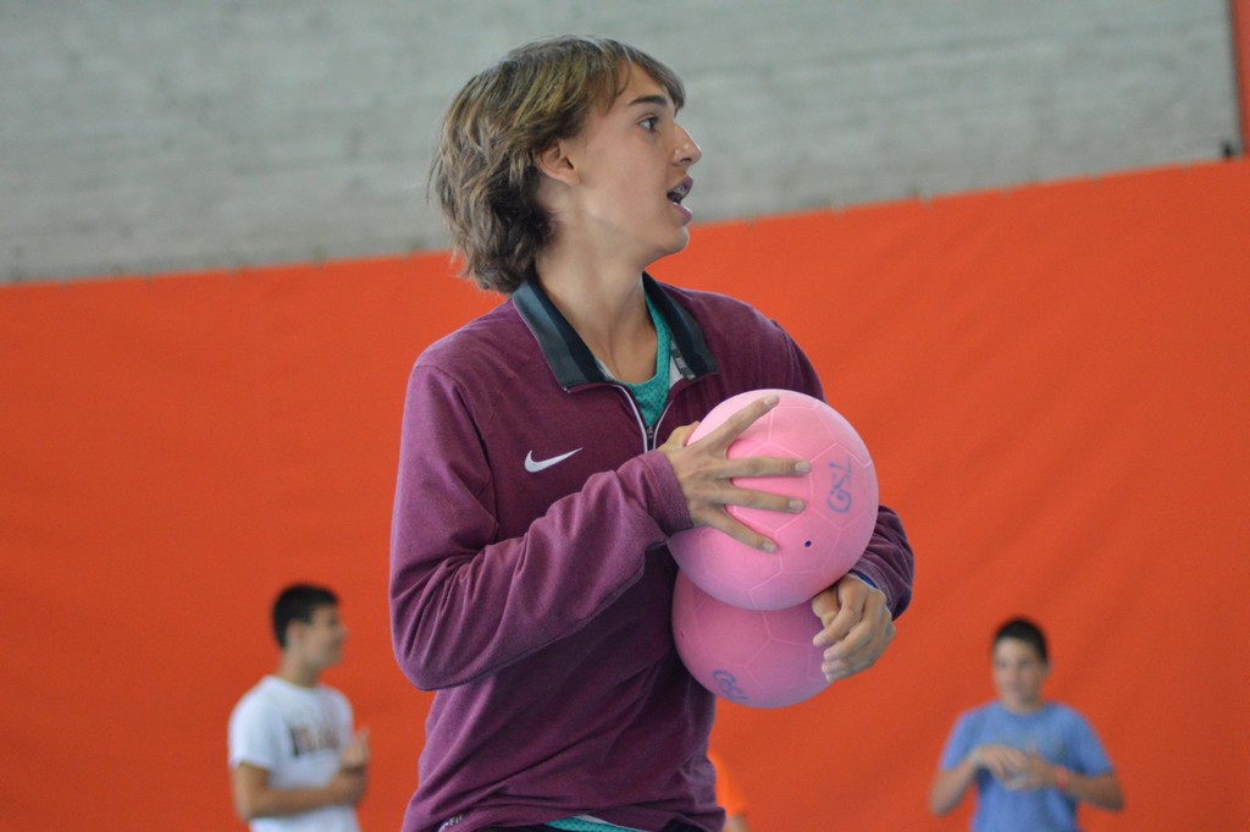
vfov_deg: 11.1
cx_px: 625
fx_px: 4267
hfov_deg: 16.7
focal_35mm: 123
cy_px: 416
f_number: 4
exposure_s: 1/250
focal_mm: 82
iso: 2800
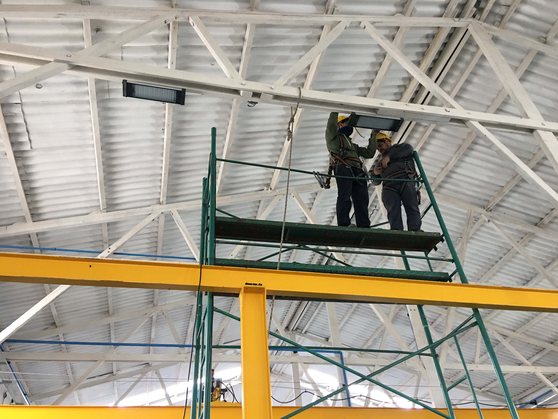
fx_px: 467
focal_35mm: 29
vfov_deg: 48.2
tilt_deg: +39.1
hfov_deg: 61.7
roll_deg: +4.9
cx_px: 279
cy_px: 210
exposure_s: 1/17
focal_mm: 4.15
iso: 80
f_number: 2.2
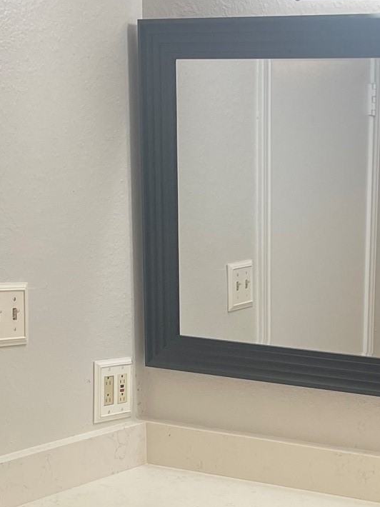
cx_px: 365
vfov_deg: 25.1
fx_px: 1098
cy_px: 465
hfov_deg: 19.2
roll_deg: -1.2
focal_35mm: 75
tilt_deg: -12.8
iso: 100
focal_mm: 4.2
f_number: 1.6
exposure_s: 1/120
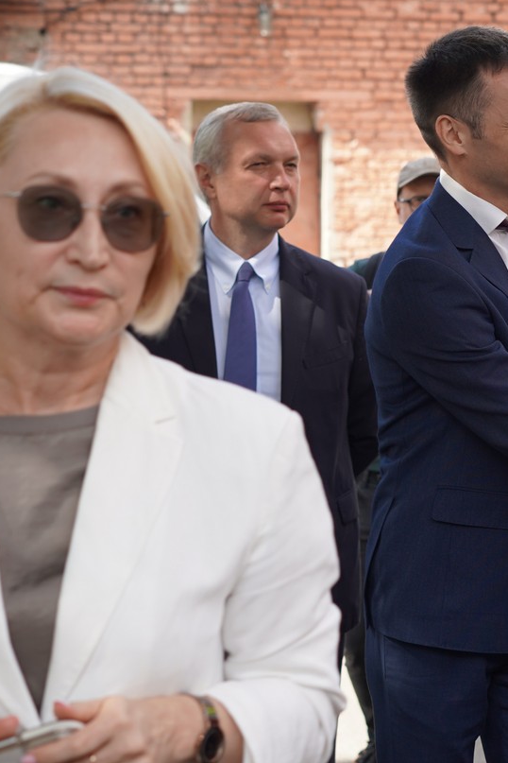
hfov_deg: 11.0
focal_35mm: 119
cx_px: 804
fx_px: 2519
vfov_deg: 17.2
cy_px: 386
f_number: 4
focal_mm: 50
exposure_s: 1/160
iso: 100
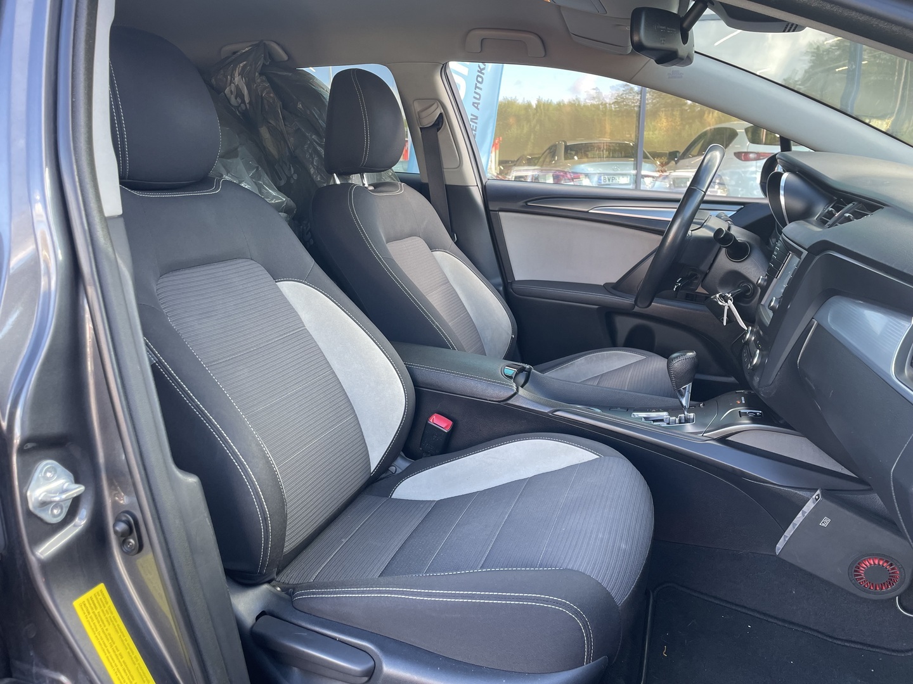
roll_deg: +0.8
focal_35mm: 26
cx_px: 456
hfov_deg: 67.3
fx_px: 686
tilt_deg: -12.5
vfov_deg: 53.1
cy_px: 342
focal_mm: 4.2
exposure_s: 1/121
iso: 80
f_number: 1.6
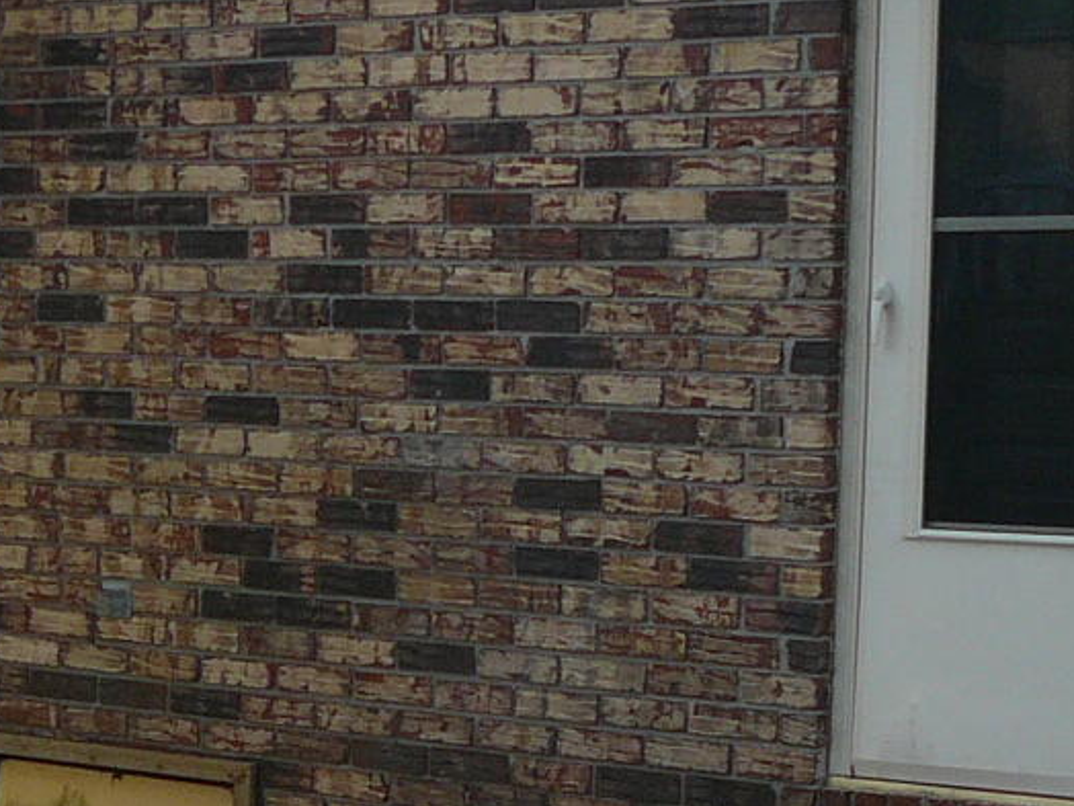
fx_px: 3506
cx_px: -258
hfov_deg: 16.6
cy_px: 765
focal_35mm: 113
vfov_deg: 13.0
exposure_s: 1/250
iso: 80
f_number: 2.8
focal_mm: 5.2
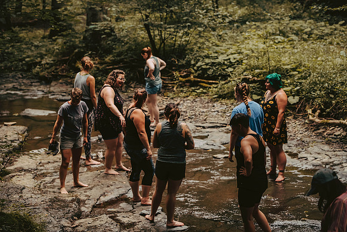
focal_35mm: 92
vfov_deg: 14.9
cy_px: 116
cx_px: 174
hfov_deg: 22.1
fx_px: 887
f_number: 2.8
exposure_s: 1/640
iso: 2500
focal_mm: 92
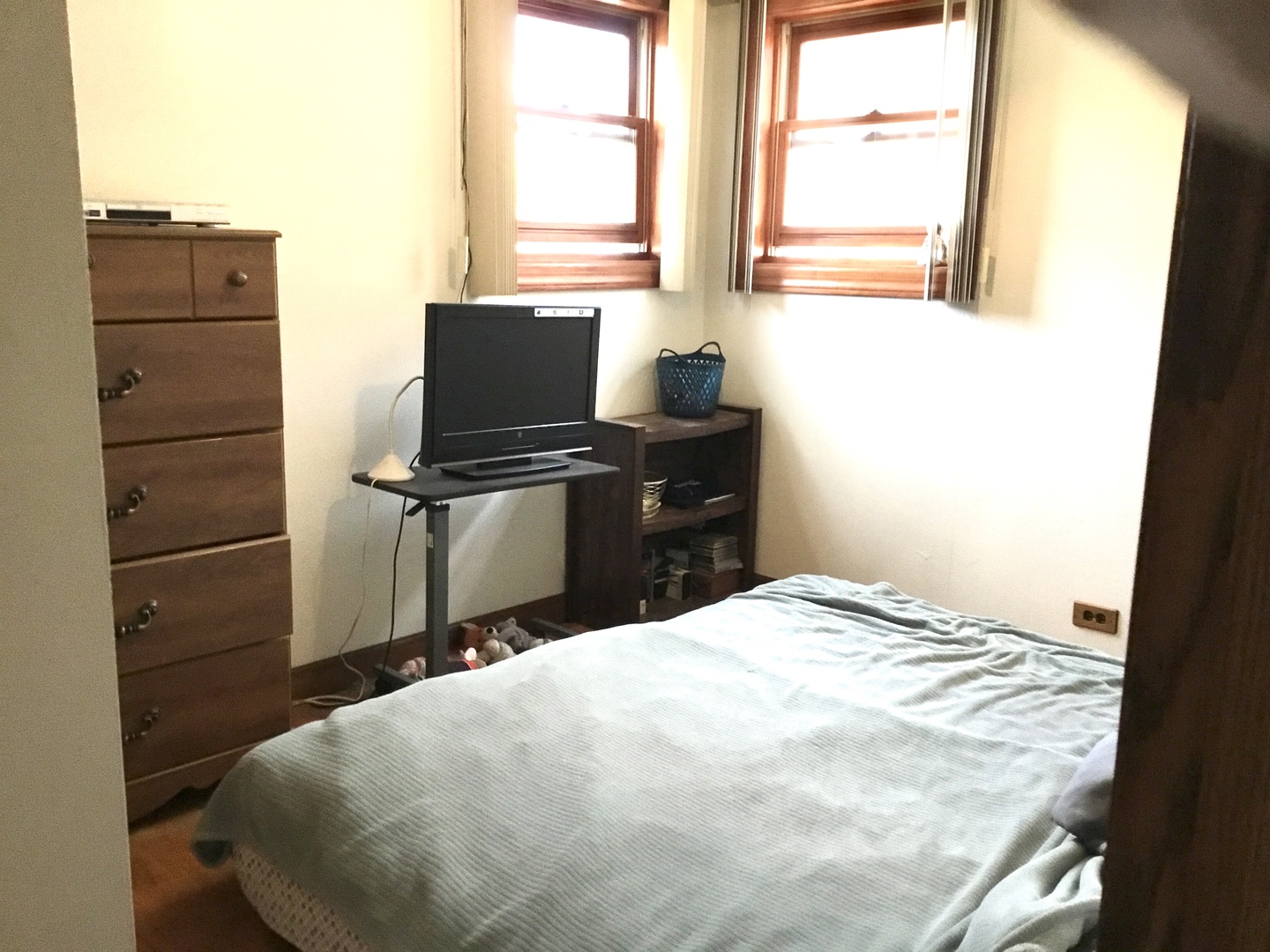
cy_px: 476
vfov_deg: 45.4
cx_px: 635
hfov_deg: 58.4
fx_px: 1137
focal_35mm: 31
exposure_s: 1/30
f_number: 2.4
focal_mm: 3.3
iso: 125
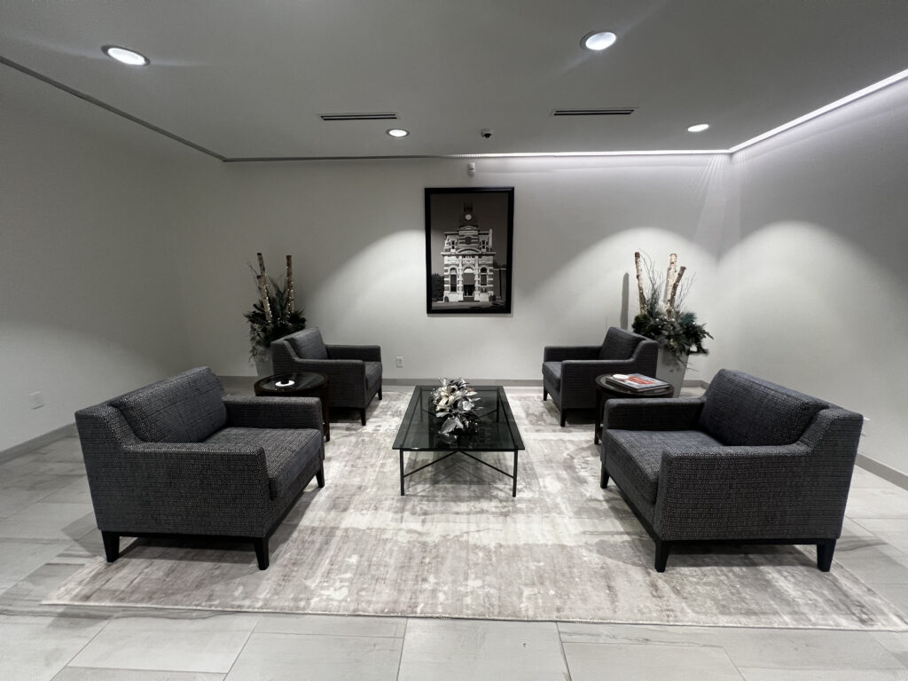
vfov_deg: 89.9
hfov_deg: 106.2
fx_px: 341
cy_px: 340
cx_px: 454
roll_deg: +0.3
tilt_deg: -11.6
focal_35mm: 13
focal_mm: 1.57
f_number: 1.8
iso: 200
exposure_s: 1/120
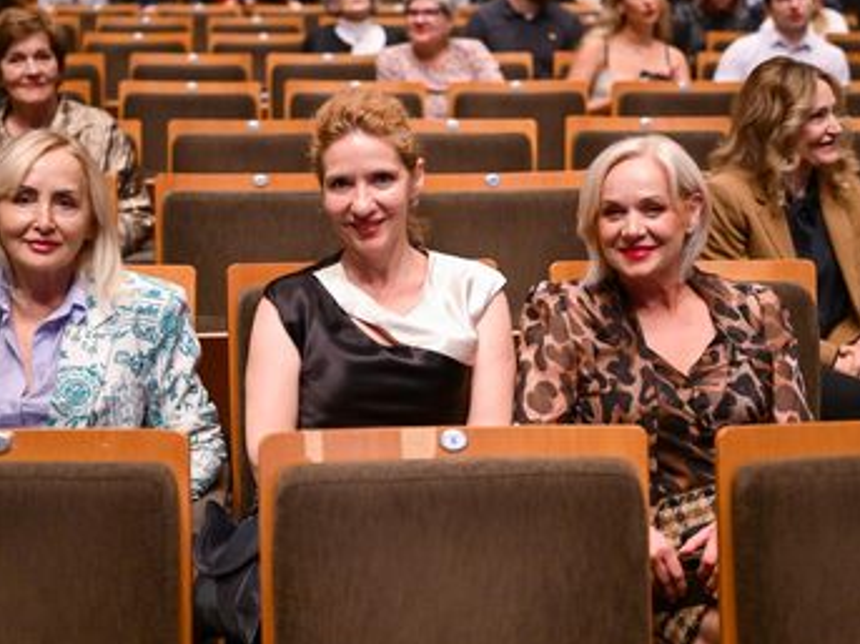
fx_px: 1192
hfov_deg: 39.6
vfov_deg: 30.2
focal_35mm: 48
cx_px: 374
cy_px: 302
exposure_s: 1/100
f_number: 2
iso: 2500
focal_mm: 40
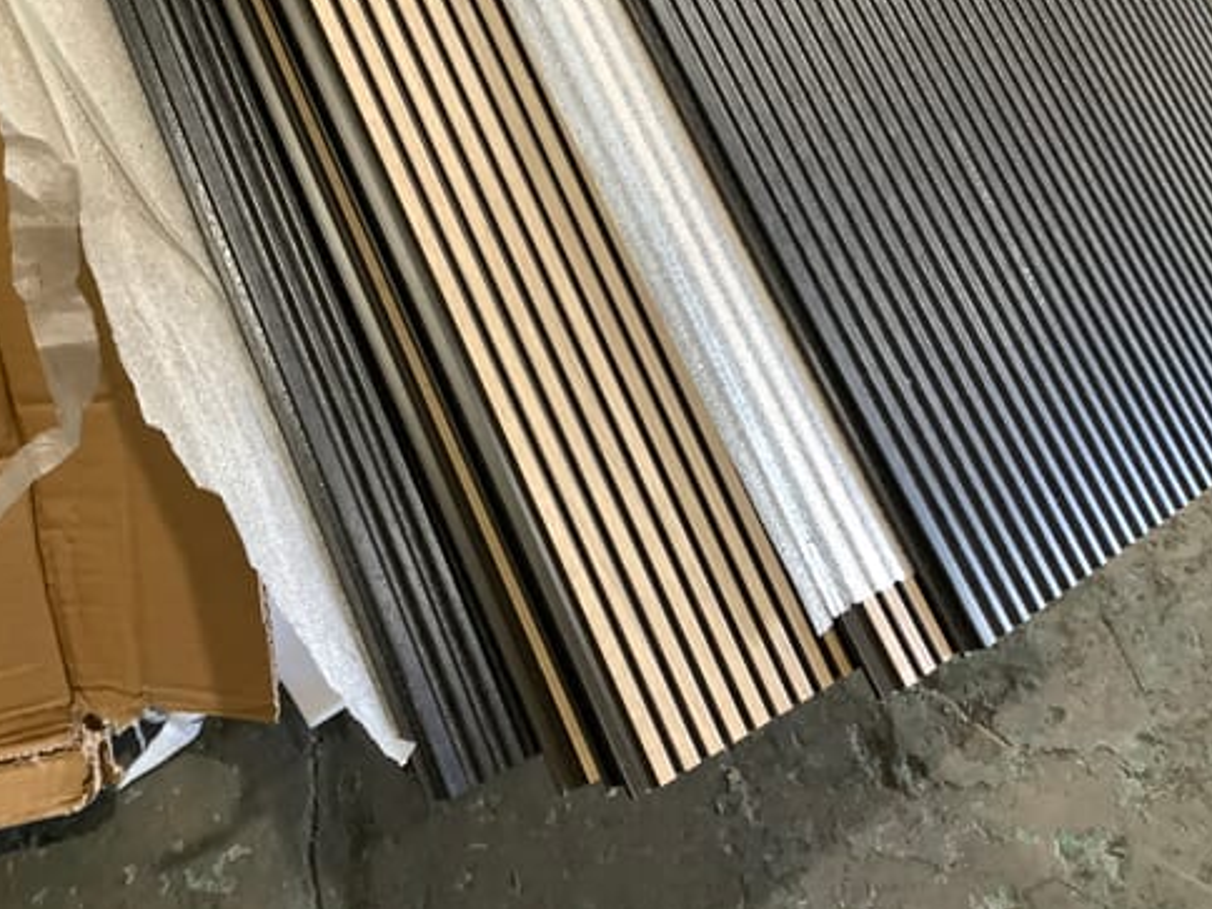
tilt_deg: -51.5
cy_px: 452
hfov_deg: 56.8
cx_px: 609
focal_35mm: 32
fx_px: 1120
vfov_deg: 44.2
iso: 200
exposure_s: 1/50
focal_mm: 3.3
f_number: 2.4
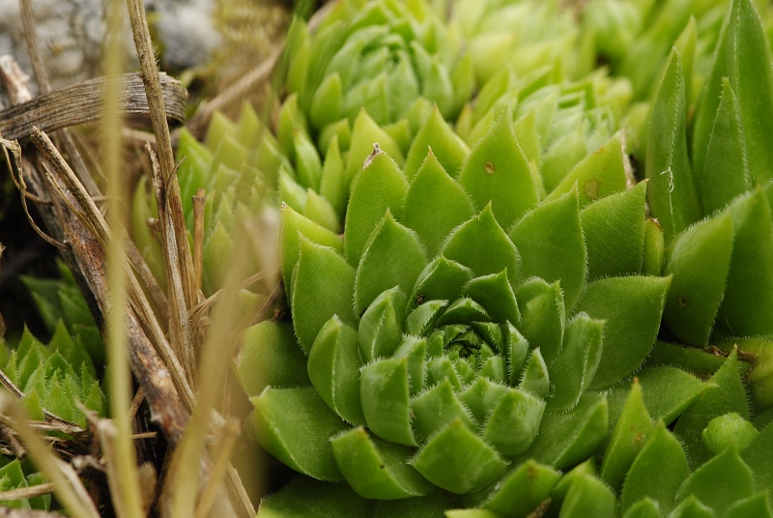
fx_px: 2742
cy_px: 259
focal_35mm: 128
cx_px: 386
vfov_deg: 10.8
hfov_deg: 16.0
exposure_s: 1/200
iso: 400
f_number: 8
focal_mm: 85
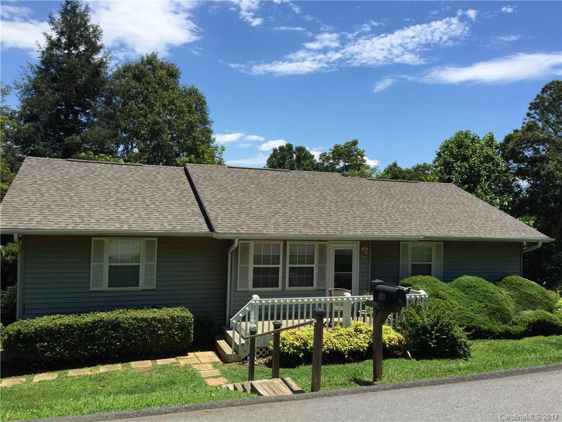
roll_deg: -3.7
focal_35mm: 29
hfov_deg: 61.7
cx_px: 281
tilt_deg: +0.4
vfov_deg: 48.2
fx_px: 471
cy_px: 211
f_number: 2.2
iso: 32
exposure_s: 1/1721
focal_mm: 4.15
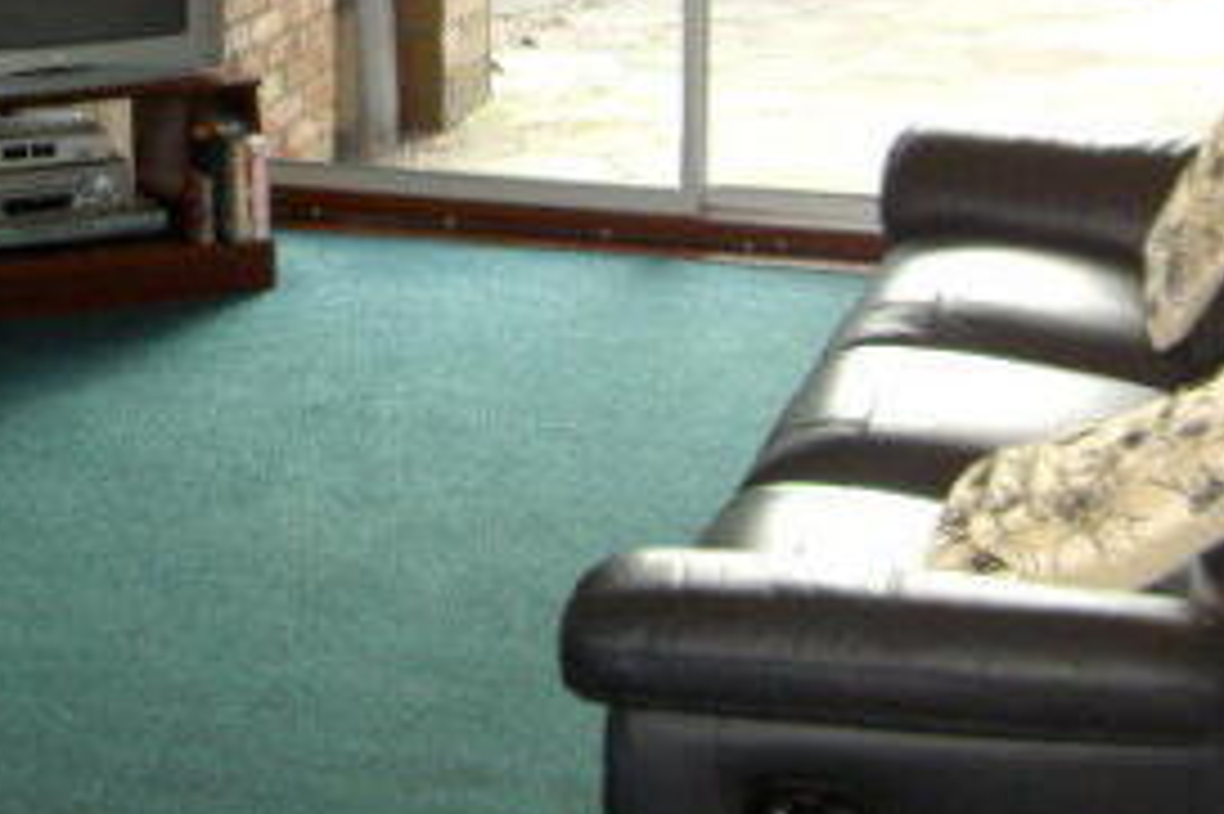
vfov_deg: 15.3
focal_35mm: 87
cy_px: -47
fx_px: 2956
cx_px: 376
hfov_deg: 23.3
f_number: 2.8
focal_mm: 8
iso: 100
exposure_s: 1/60
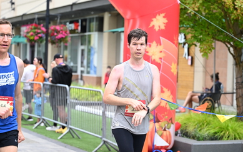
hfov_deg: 20.6
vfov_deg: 12.9
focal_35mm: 101
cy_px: 80
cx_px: 122
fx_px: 669
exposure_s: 1/1600
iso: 800
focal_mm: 70
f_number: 2.8
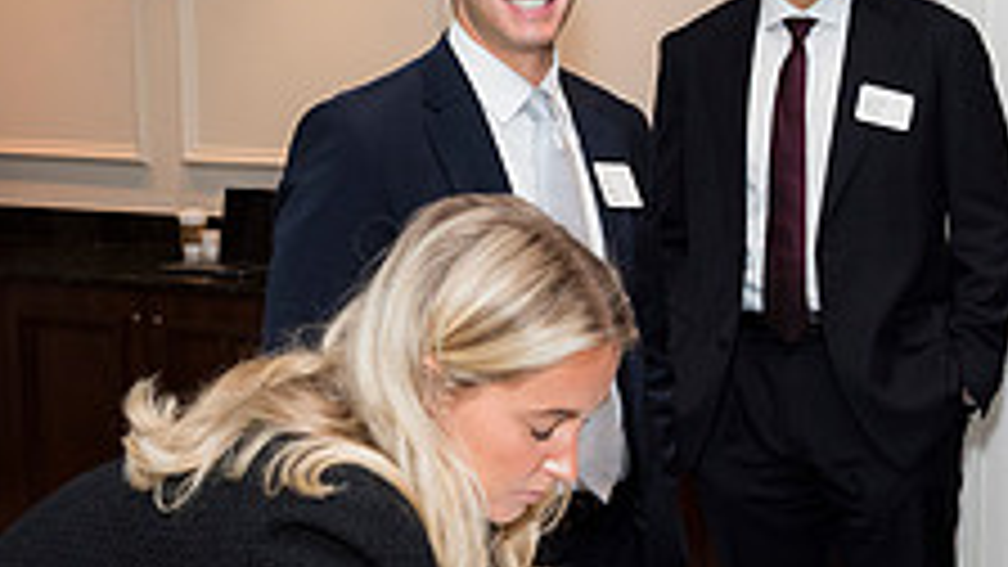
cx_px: 932
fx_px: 2539
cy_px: 407
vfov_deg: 12.7
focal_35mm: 95
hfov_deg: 21.9
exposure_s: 1/125
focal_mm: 35
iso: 800
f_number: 5.6
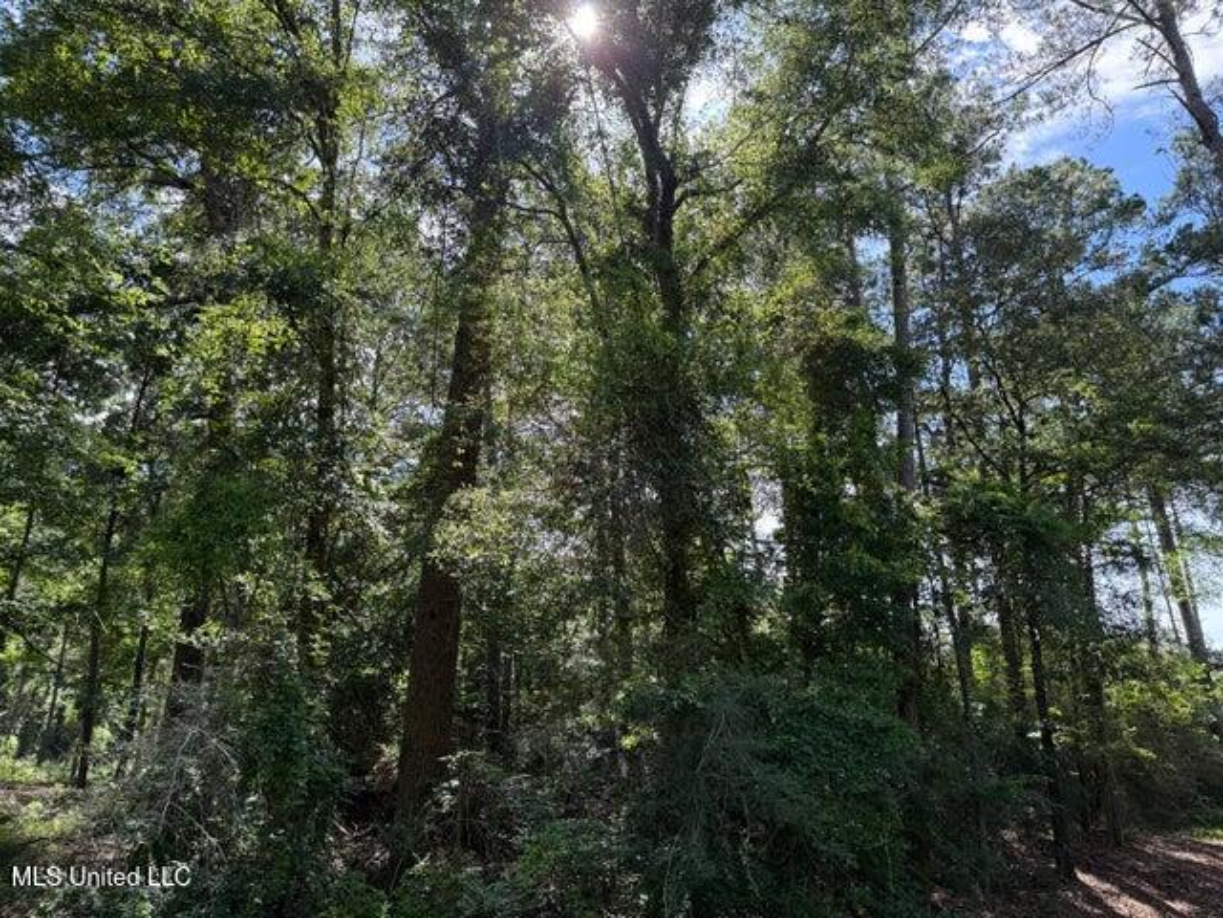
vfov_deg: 56.8
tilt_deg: +20.0
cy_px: 459
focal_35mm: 24
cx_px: 612
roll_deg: -0.9
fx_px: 848
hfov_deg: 71.6
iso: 100
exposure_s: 1/593
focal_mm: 6.76
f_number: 1.78
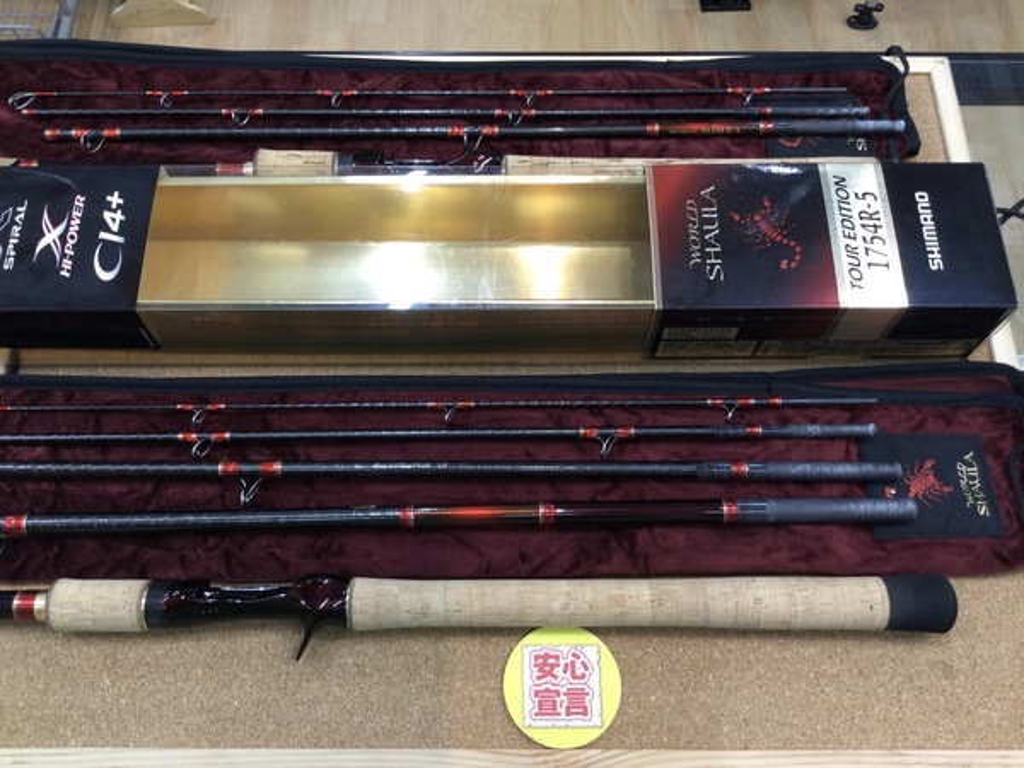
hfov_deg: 58.4
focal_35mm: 31
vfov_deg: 45.4
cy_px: 384
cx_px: 512
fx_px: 917
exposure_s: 1/30
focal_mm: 3.3
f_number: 2.4
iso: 64
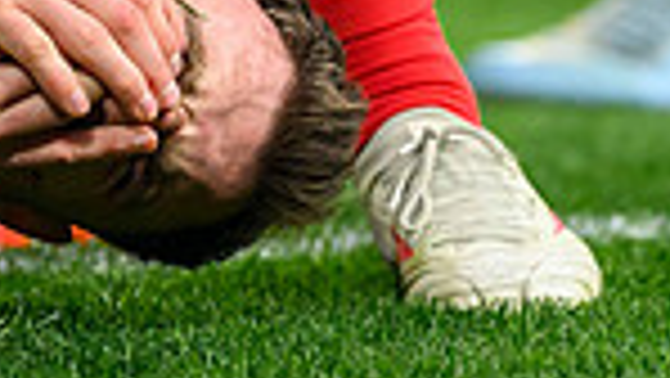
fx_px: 35071
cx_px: 98
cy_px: -453
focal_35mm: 1973
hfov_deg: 1.1
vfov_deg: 0.6
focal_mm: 400
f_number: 2.8
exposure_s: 1/2000
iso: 3200
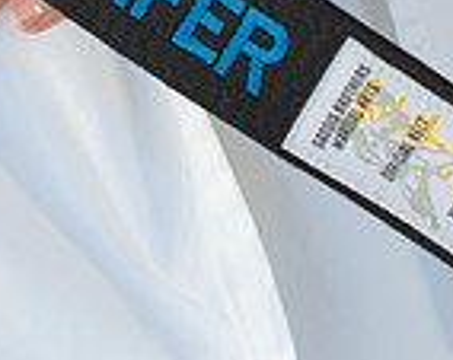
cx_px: 57
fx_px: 2569
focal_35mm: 192
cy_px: -172
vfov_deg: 7.9
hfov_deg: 10.0
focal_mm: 50
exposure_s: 1/320
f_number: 3.2
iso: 450
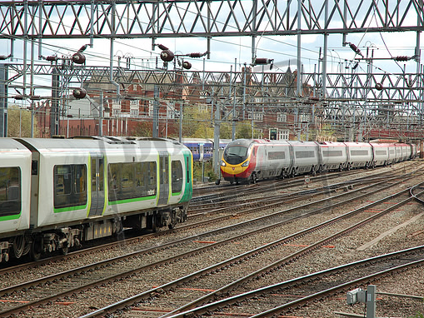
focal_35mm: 115
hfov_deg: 17.1
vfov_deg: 12.9
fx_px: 1409
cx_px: 212
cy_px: 158
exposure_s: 1/500
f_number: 5.6
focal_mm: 70
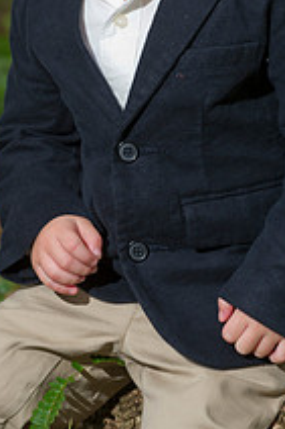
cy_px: 125
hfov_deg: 4.3
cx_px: 112
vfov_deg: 6.5
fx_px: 3782
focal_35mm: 318
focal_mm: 150
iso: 400
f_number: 4
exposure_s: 1/200
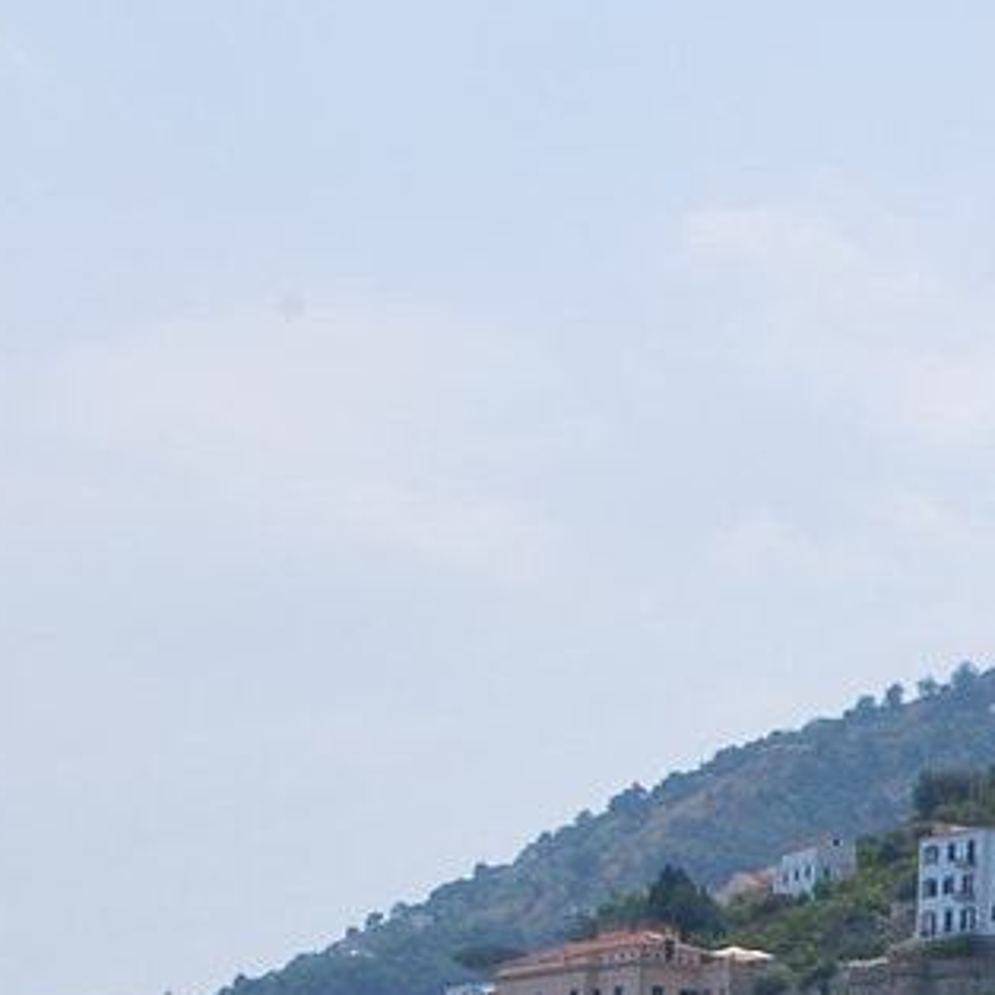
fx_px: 5496
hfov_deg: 9.8
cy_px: 757
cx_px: 1781
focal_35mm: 169
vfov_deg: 10.3
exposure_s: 1/125
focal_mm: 26
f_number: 16
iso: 200
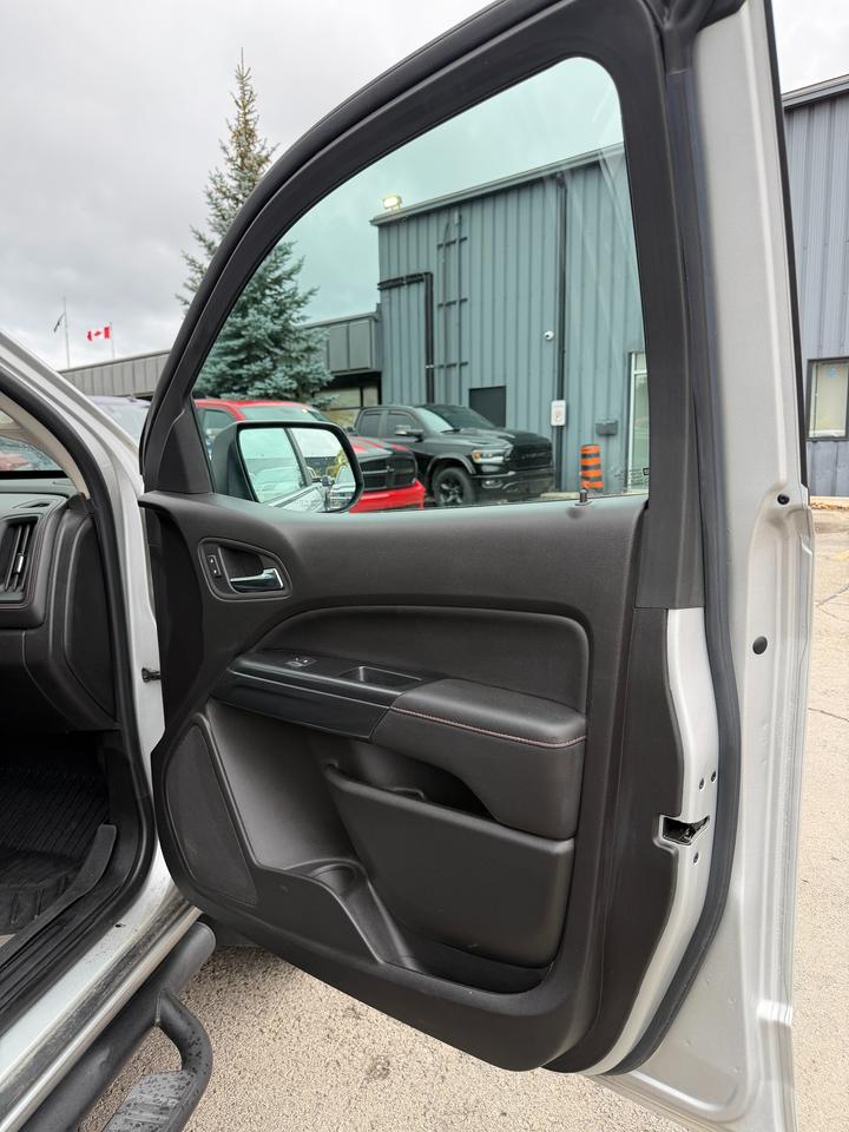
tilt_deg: -8.4
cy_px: 566
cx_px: 424
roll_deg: +0.9
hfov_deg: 56.8
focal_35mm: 24
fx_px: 785
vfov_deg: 71.6
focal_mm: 6.76
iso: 100
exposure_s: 1/185
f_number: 1.78
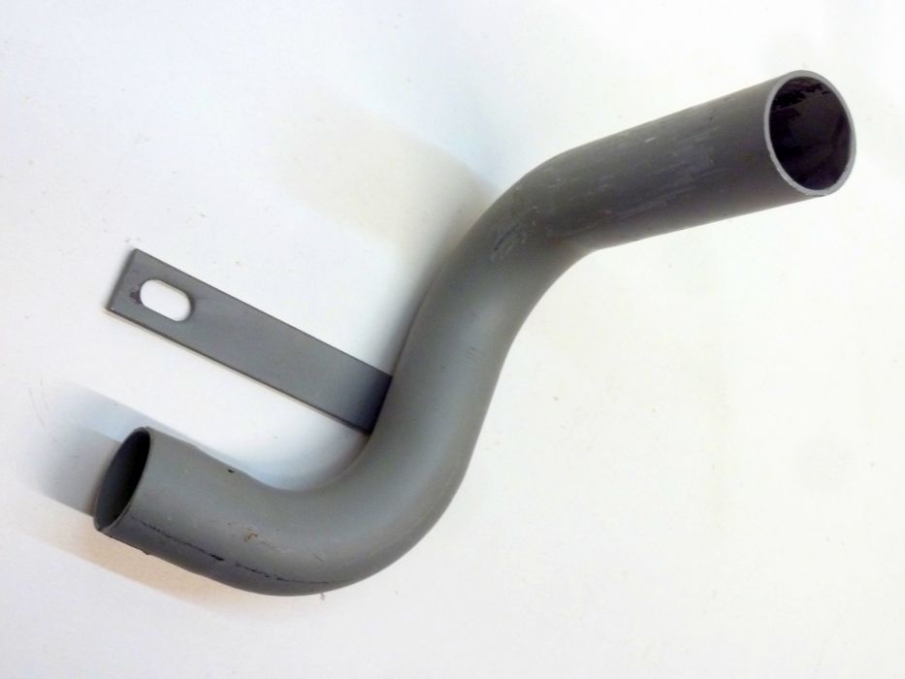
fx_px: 1438
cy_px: 340
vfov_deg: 26.6
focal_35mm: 55
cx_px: 452
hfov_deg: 34.9
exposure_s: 1/25
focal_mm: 9.1
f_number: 3.9
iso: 400
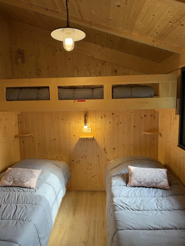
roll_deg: +0.5
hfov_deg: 56.8
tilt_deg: -7.1
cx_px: 92
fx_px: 171
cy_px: 123
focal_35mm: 24
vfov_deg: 71.6
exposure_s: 1/100
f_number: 1.78
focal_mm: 6.76
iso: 100
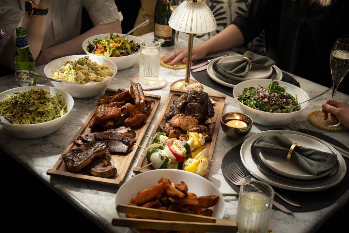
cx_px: 174
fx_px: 485
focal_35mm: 50
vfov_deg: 27.0
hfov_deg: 39.6
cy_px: 116
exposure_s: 1/60
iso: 800
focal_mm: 50
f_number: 5.6
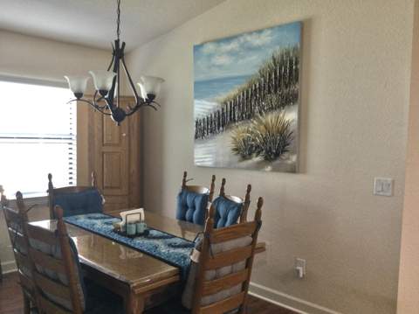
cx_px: 210
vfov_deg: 45.4
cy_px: 157
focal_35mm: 31
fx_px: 375
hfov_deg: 58.4
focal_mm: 3.3
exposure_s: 1/30
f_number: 2.4
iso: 100
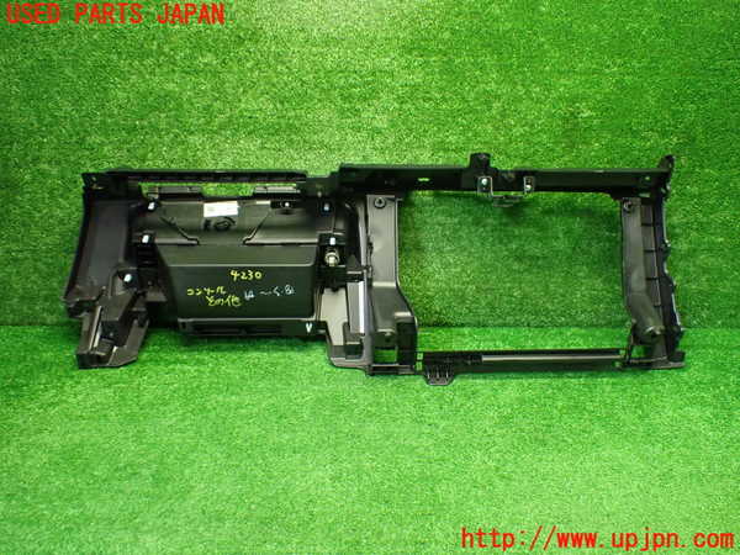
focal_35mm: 30
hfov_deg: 60.0
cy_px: 278
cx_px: 370
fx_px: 641
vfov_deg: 46.8
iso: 800
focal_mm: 5.4
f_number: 2.3
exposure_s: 1/80
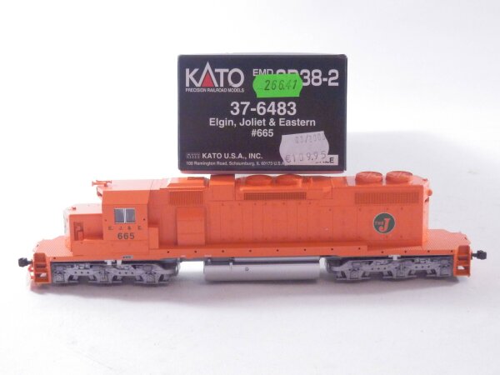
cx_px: 250
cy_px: 188
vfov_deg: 22.3
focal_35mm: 66
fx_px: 953
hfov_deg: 29.4
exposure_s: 1/160
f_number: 4.4
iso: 1600
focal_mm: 11.9
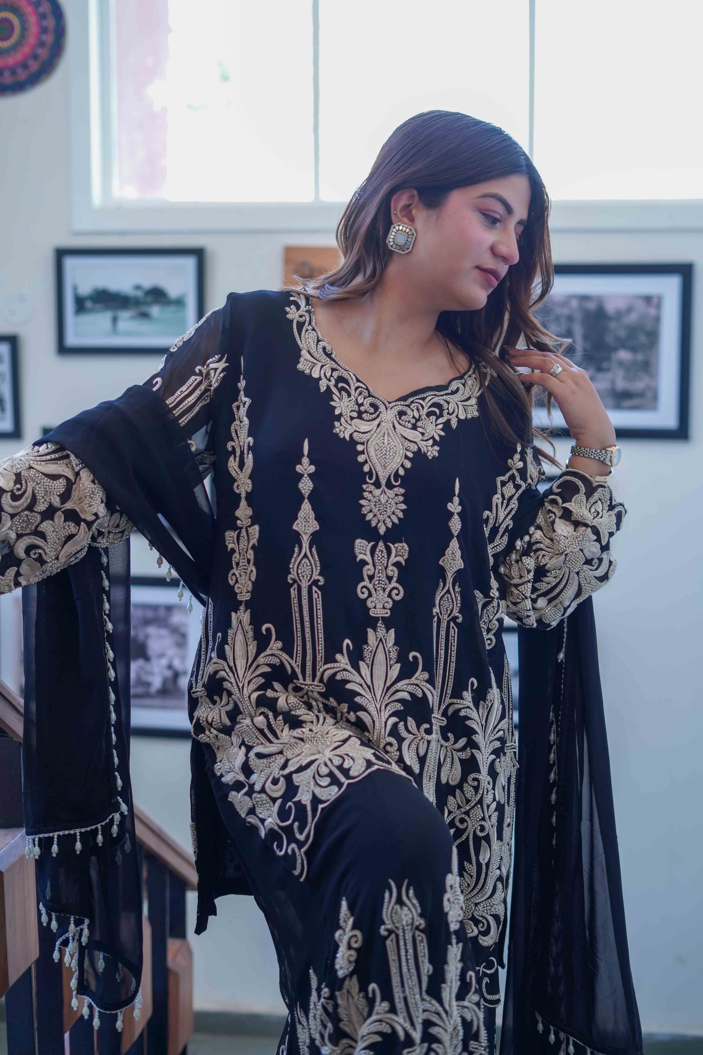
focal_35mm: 50
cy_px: 528
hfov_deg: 27.0
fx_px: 1464
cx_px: 352
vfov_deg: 39.6
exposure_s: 1/100
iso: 320
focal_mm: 50
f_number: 2.8
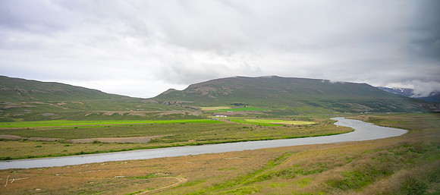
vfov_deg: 35.6
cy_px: 117
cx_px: 221
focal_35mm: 27
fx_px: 303
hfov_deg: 72.0
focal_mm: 24
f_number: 2.8
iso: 640
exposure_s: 1/250
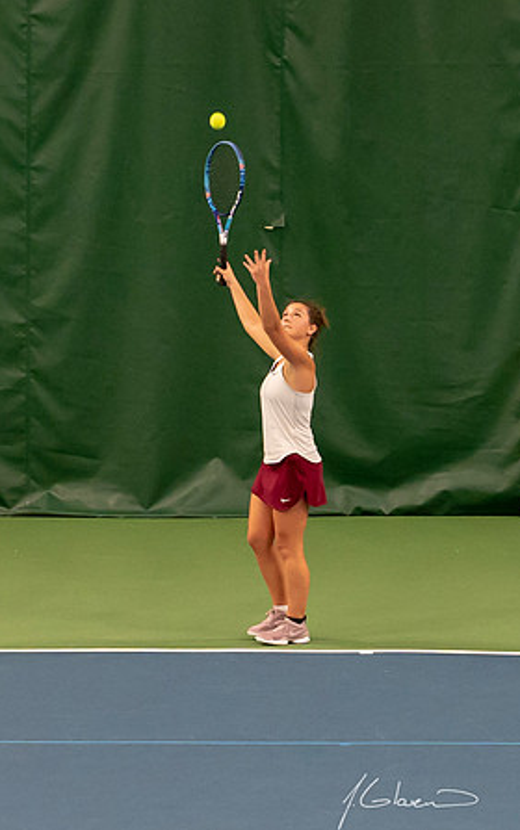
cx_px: 311
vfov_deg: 7.2
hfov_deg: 4.5
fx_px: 6610
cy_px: 413
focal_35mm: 292
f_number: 4.5
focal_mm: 75
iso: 3200
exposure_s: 1/250
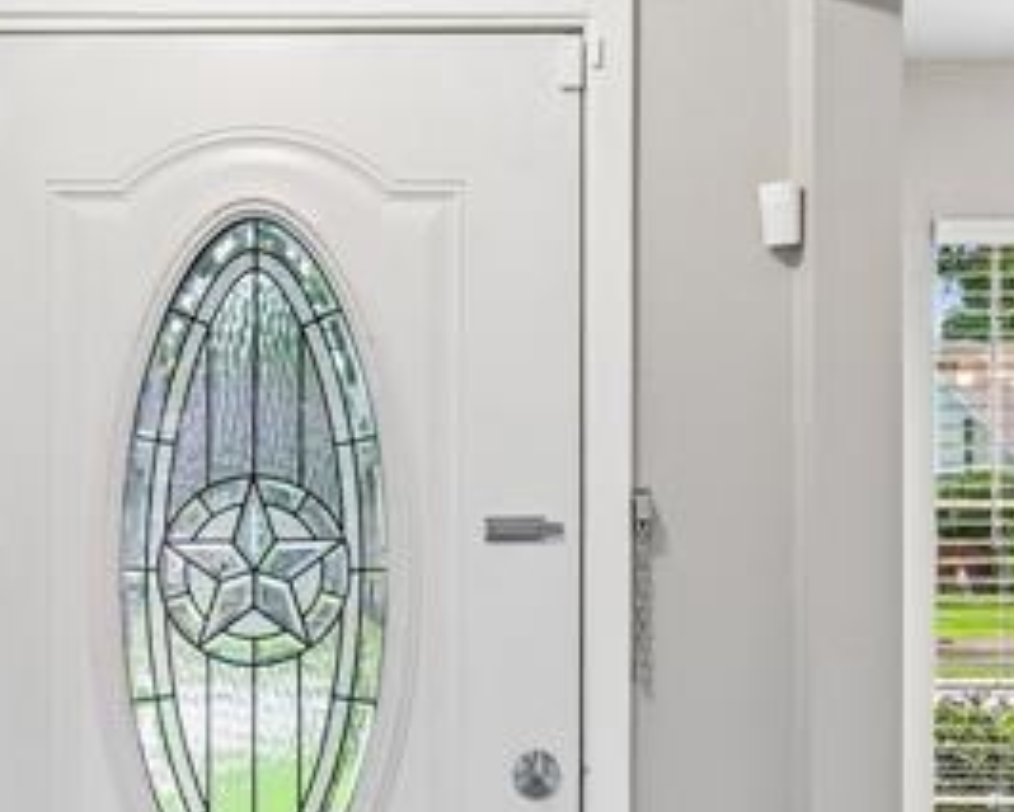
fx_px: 2006
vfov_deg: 22.8
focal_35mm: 67
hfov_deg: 28.0
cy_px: 503
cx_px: 259
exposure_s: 1/6
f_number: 8
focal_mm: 18.5
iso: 400
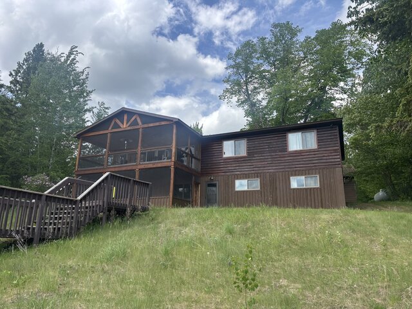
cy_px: 154
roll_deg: -1.2
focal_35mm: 26
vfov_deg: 53.1
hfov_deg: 67.3
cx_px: 206
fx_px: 309
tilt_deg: +15.5
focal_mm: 5.96
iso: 50
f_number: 1.6
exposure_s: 1/2151
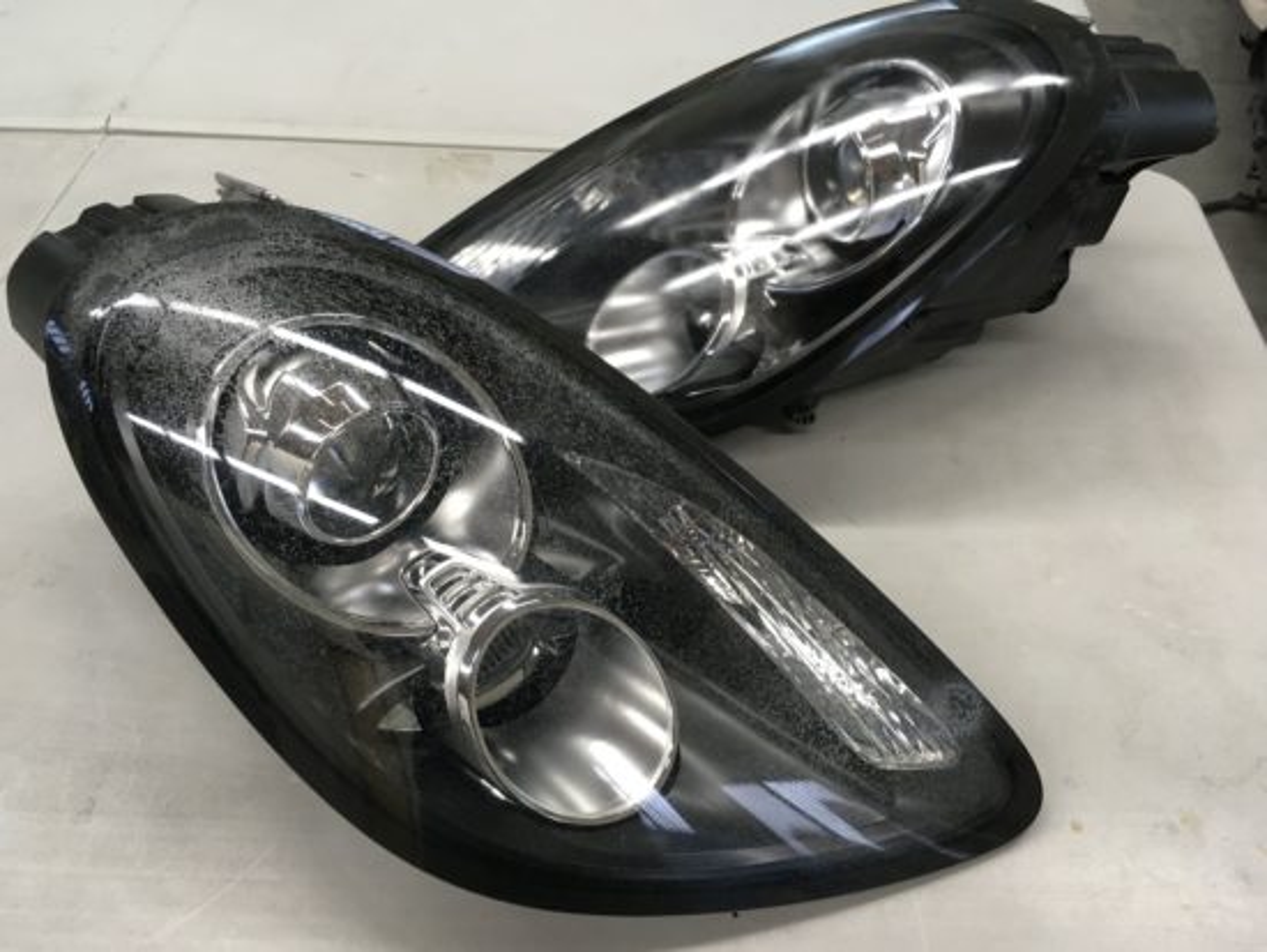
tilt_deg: -47.7
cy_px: 476
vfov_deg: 48.3
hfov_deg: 61.6
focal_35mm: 29
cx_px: 634
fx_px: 1062
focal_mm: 4.15
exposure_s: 1/30
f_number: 2.2
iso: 40
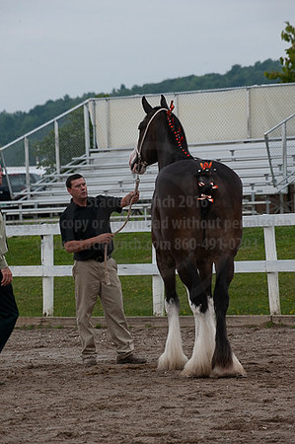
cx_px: 148
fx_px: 2464
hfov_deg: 6.9
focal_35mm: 200
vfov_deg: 10.3
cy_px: 222
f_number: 5.6
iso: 900
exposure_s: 1/1600
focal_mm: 200
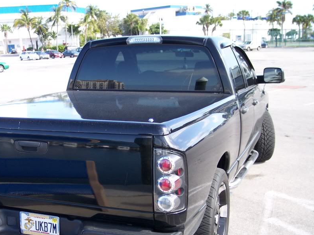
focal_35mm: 49
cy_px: 148
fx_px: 444
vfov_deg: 29.5
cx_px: 115
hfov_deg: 38.6
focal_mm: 8
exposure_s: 1/350
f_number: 2.8
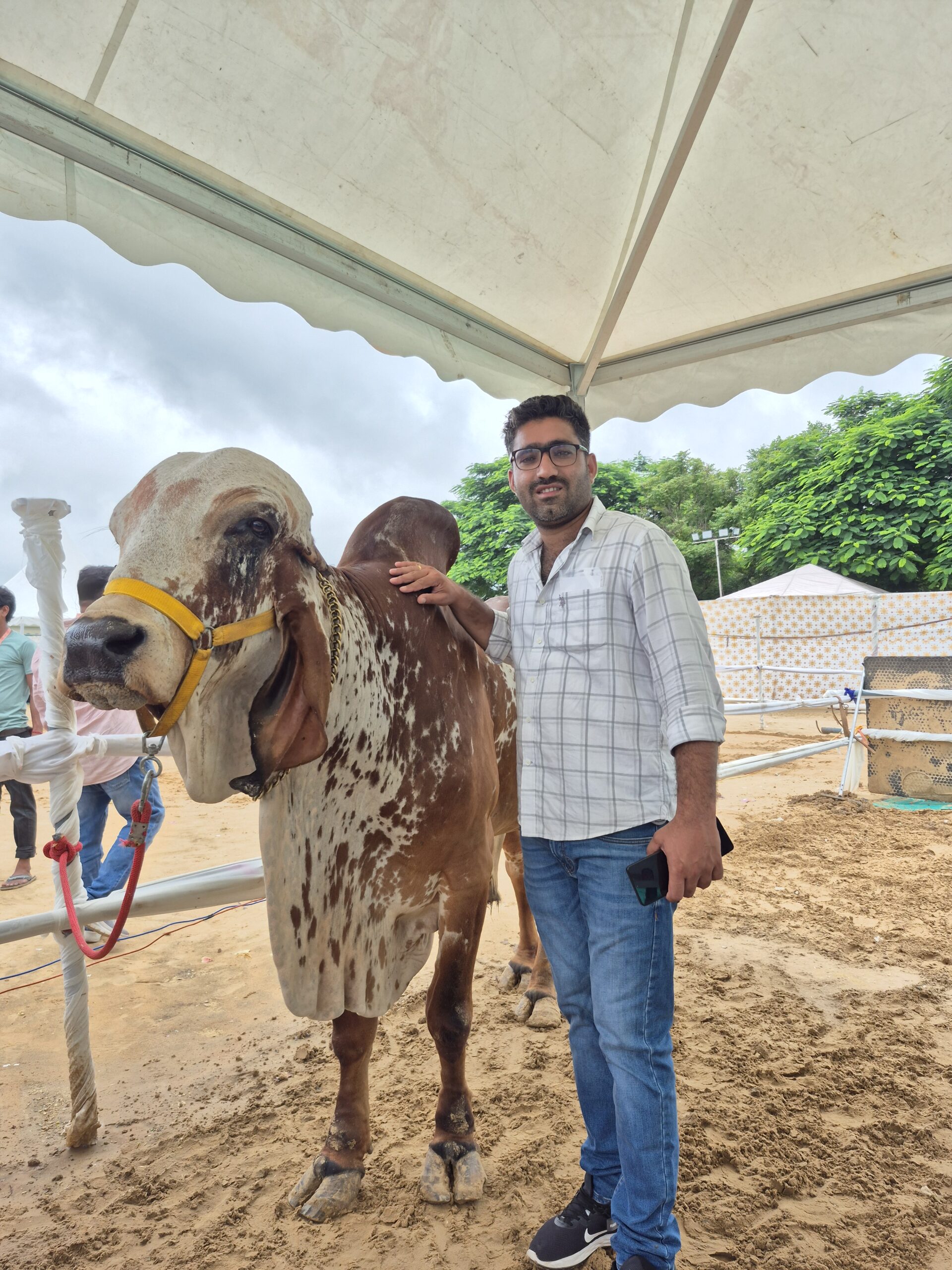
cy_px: 635
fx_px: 843
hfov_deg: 58.9
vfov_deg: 73.9
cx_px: 476
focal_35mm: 23
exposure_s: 1/764
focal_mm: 5.4
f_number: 1.8
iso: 25
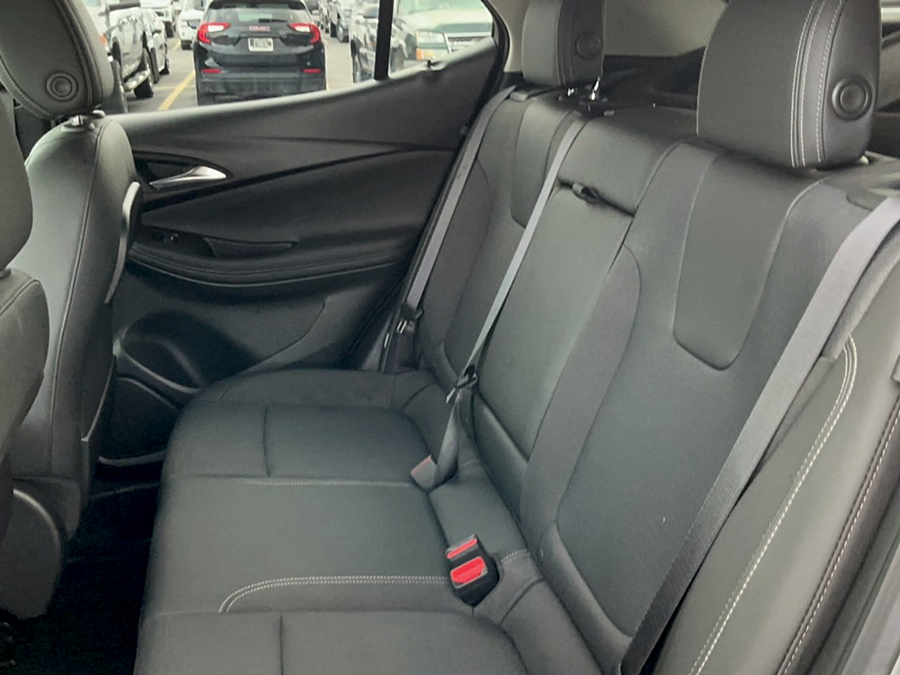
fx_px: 780
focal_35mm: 30
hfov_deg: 60.0
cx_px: 450
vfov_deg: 46.8
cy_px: 338
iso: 160
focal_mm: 3
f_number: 1.8
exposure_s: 1/60
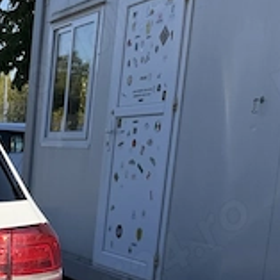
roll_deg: +1.5
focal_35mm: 88
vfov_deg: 19.0
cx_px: -243
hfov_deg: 16.2
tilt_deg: -11.7
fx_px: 805
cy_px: 303
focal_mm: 5.96
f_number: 1.6
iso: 50
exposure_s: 1/3623
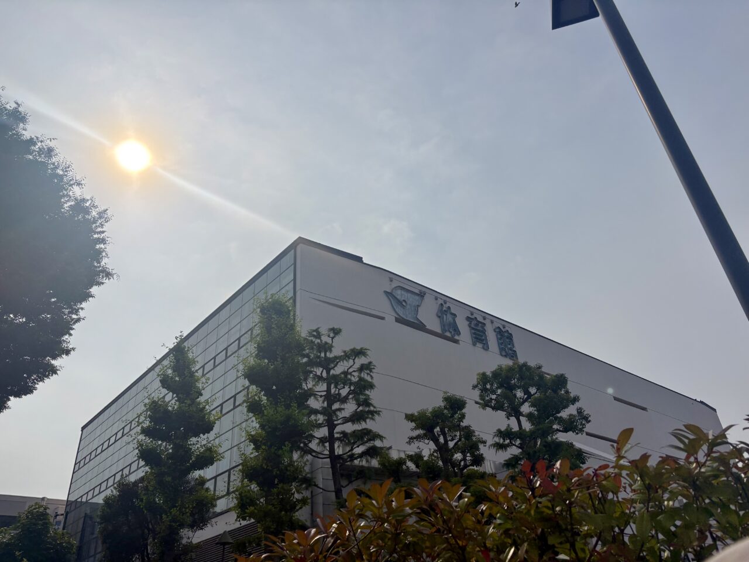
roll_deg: +7.9
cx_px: 374
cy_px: 281
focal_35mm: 26
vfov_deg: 53.1
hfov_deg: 67.3
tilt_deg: +31.8
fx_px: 563
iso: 40
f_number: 1.6
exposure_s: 1/18519
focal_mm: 5.96
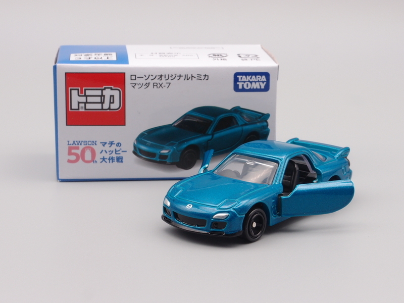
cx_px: 202
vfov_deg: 17.6
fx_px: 980
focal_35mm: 84
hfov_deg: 23.3
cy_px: 152
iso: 100
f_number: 8
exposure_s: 1/8
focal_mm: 18.15
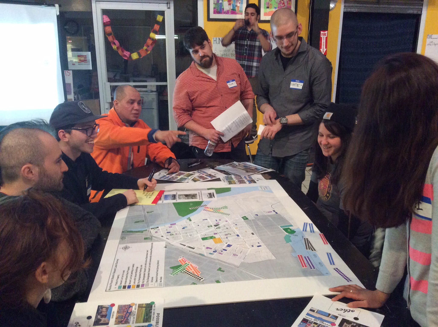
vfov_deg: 44.0
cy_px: 164
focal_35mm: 32
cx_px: 219
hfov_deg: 56.9
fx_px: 404
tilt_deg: -16.5
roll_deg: -0.6
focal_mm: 3.3
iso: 320
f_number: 2.4
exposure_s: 1/15
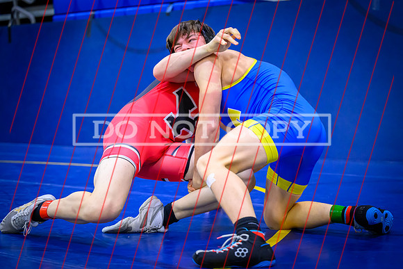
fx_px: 915
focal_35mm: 82
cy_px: 129
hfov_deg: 24.8
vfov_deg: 16.7
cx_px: 208
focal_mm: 70
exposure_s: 1/640
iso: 6400
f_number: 2.8
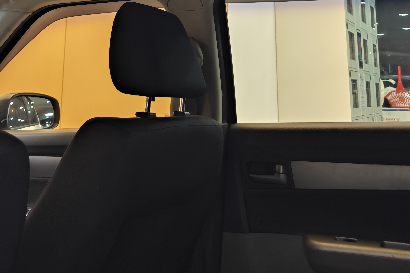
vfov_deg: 26.1
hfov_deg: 41.0
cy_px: -22
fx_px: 547
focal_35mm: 48
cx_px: 179
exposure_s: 1/30
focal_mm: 8.7
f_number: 1.9
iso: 640
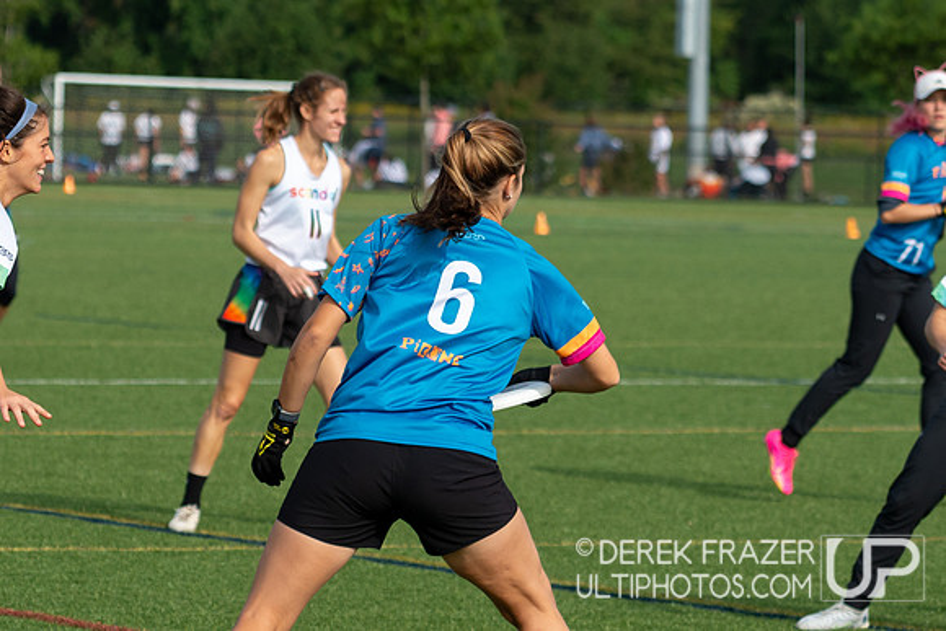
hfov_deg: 7.4
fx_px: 7345
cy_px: 185
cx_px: 437
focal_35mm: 279
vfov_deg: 4.9
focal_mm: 140
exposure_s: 1/2000
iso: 560
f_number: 5.6
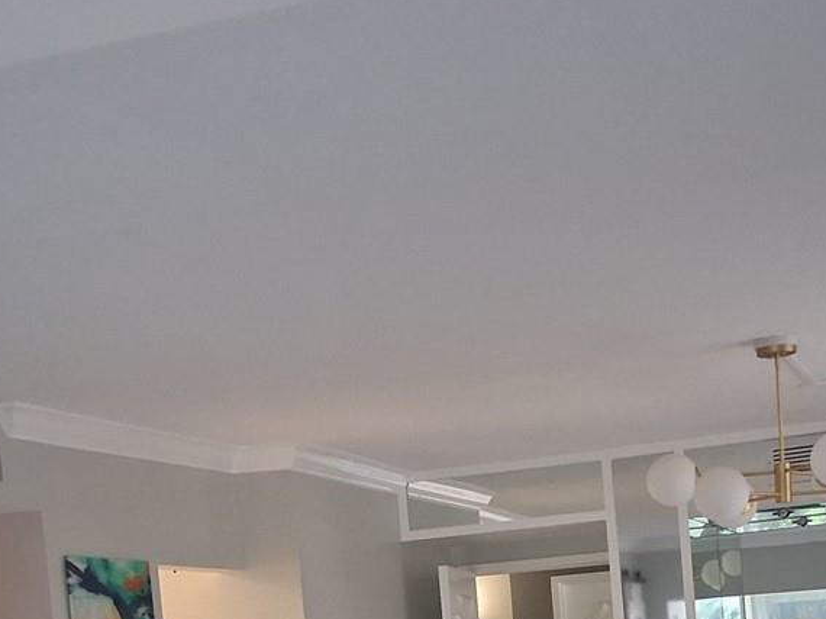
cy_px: 792
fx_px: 1741
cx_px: 488
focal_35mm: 73
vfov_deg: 18.8
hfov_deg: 26.6
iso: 500
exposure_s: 1/60
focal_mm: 3.98
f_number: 1.8
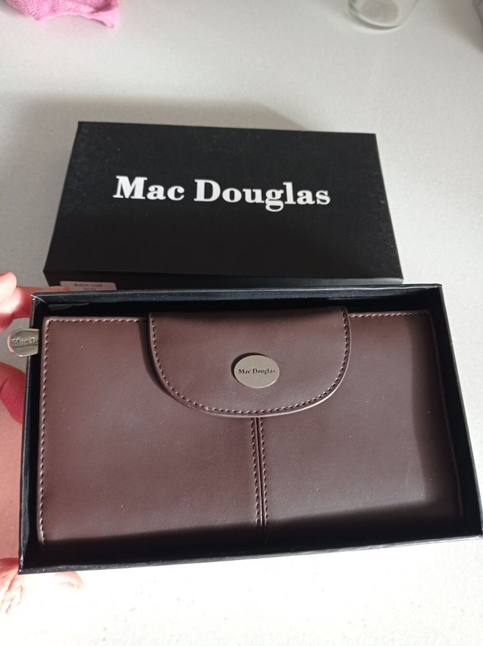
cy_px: 323
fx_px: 522
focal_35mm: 28
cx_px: 242
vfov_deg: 63.5
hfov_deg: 49.7
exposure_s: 1/100
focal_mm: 4.74
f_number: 1.79
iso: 108
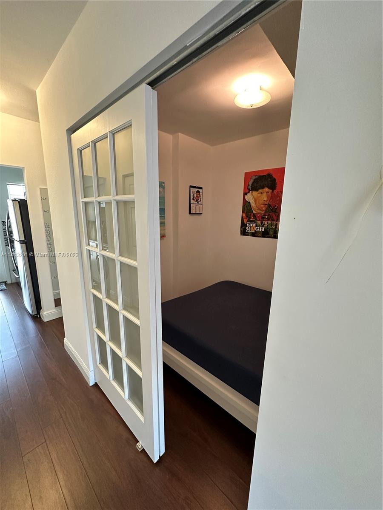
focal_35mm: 14
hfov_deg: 85.7
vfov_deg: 102.1
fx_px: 207
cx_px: 192
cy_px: 255
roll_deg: +0.8
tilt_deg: -11.4
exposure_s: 1/60
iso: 400
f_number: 2.2
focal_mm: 2.22
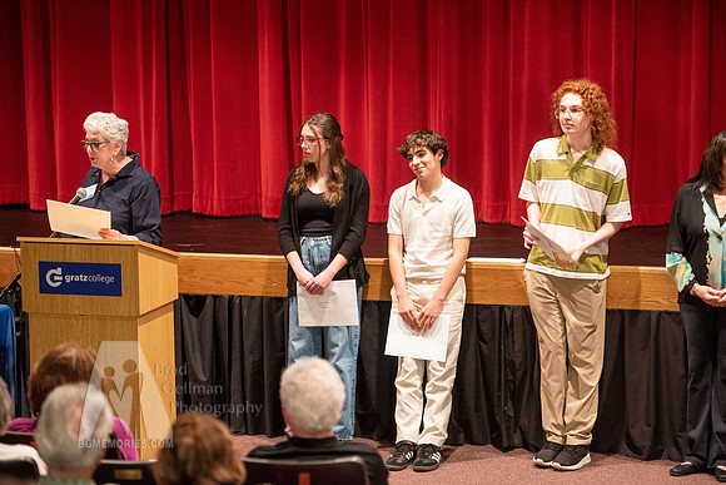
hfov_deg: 18.3
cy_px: 242
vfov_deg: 12.2
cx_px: 363
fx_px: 2259
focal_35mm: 112
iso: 2500
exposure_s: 1/80
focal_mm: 112
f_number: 2.8
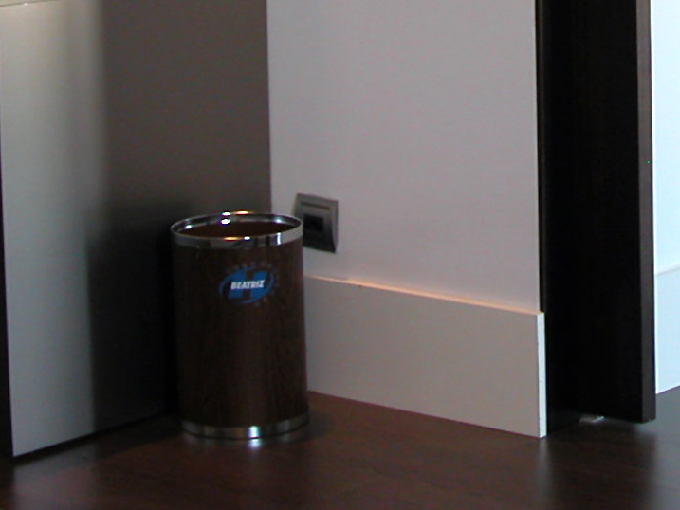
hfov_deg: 15.5
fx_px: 2456
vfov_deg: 11.6
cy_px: -85
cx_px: 648
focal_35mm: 125
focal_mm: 8.9
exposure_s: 1/19.7
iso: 100
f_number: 2.8
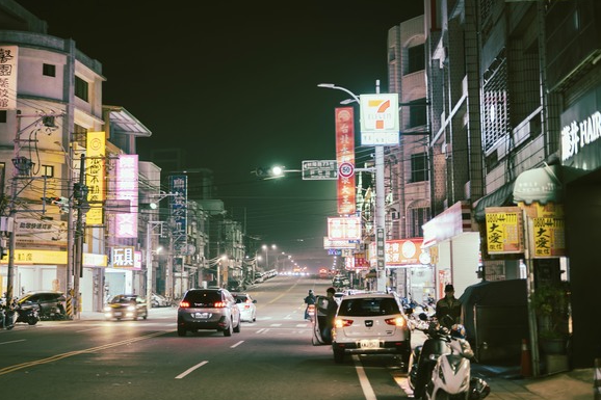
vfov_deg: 25.0
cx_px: 197
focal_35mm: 54
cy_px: 185
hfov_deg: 36.5
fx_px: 901
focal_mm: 40
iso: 100
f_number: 2
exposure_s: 1/13
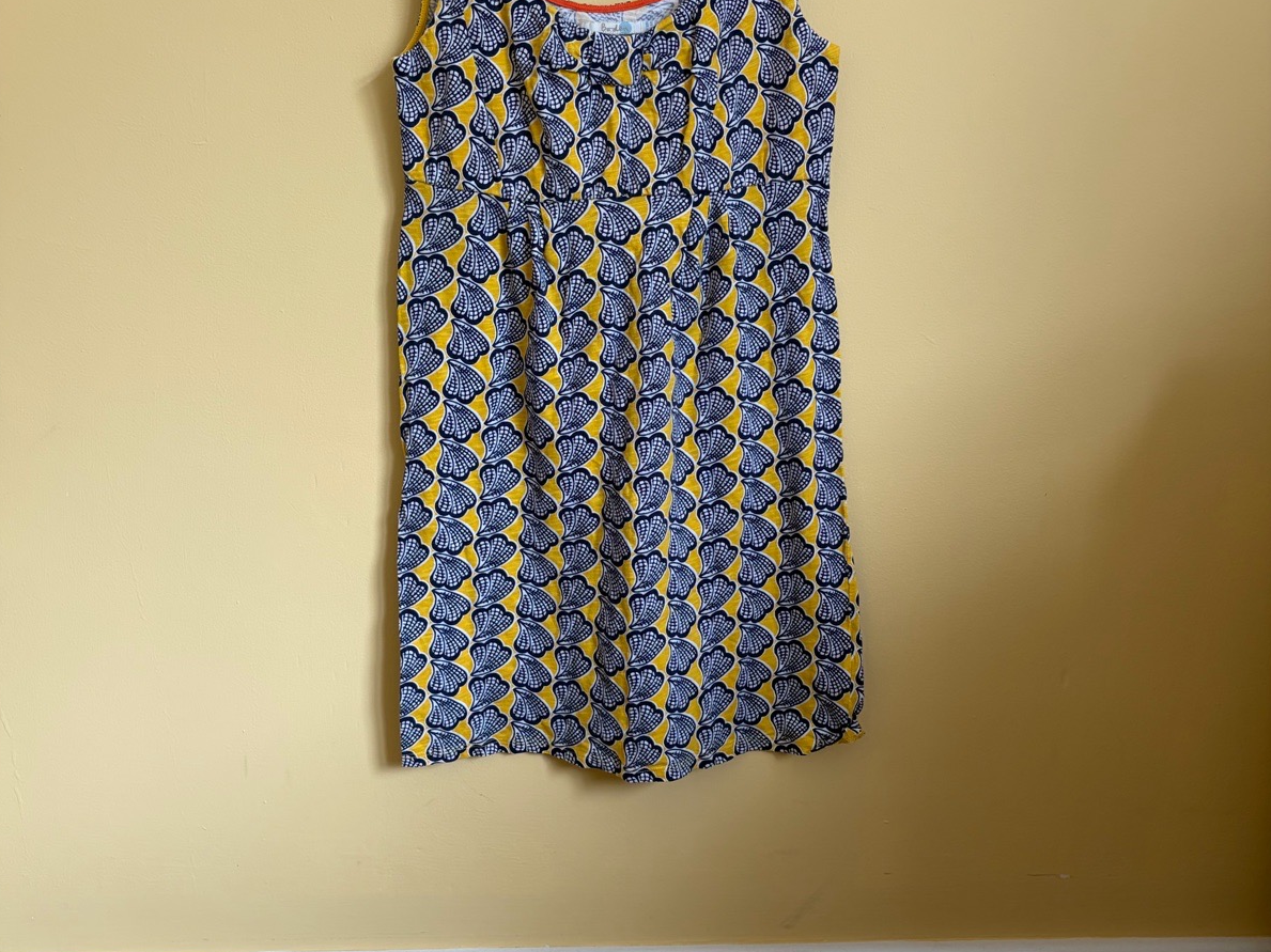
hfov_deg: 52.6
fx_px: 1285
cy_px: 447
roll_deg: +1.4
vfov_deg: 40.7
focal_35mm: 35
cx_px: 634
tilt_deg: -13.4
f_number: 1.6
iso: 125
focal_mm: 5.96
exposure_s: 1/97
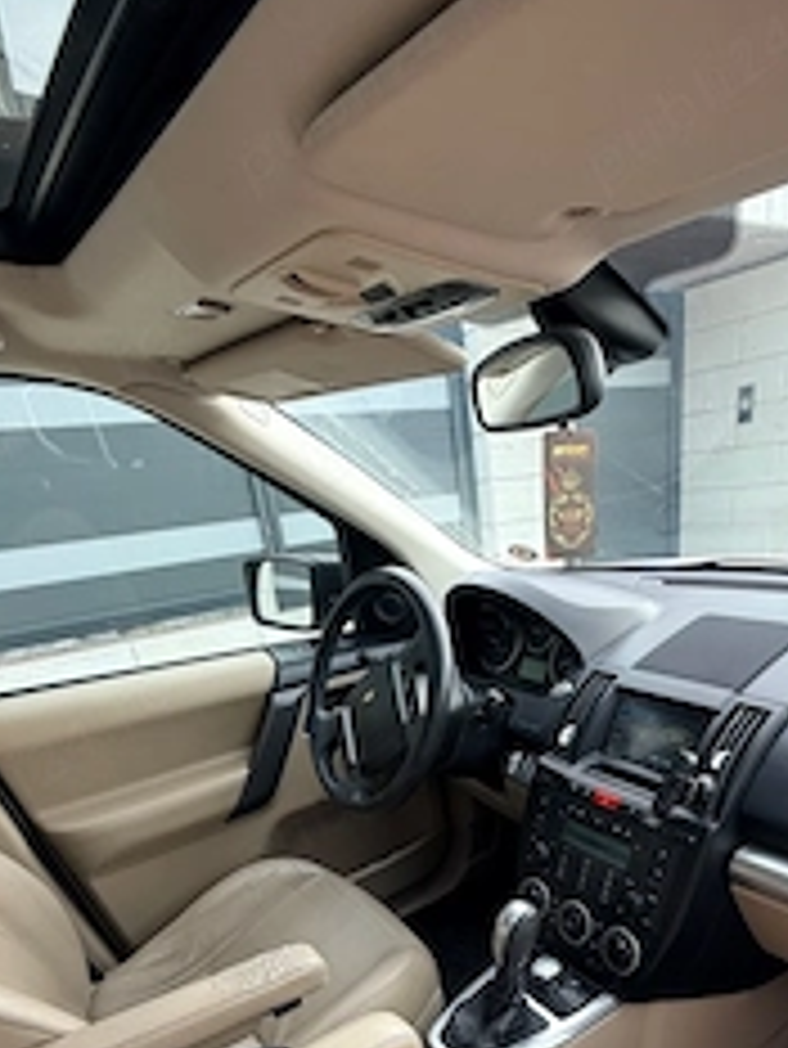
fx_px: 728
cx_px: 468
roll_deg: +7.3
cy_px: 832
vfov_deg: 65.4
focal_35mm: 24
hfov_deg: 56.5
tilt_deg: -25.0
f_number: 2.2
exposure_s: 1/117
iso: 50
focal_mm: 2.22
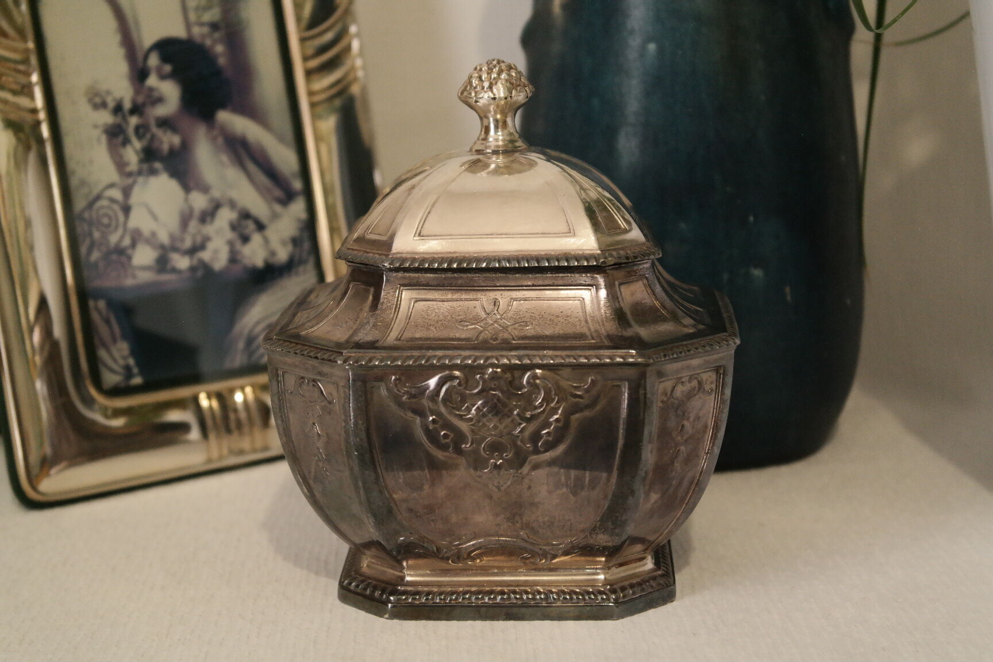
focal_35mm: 77
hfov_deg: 26.3
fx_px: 2124
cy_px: 331
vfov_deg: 17.7
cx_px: 496
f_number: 5.6
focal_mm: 50
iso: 1600
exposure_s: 1/30
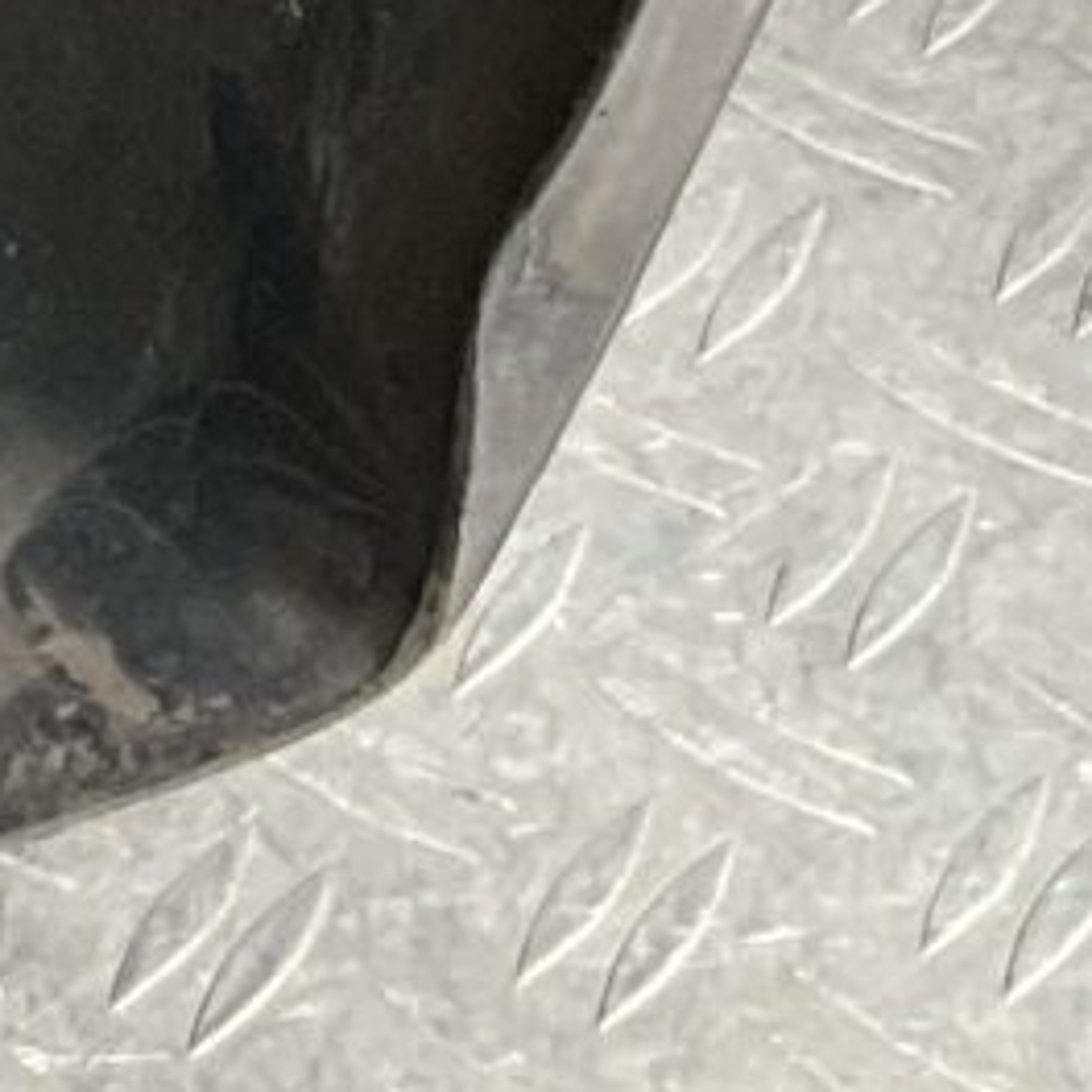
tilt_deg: -31.0
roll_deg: +3.7
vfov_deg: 6.5
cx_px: -2494
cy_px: -2035
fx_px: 8887
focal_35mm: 249
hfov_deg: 6.3
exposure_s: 1/299
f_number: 1.8
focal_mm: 3
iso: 16
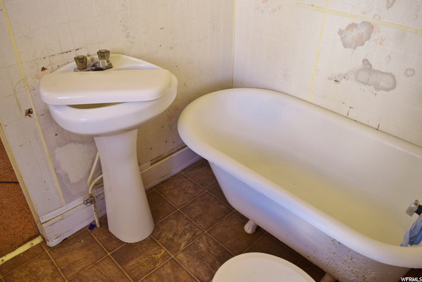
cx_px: 211
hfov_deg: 67.3
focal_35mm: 27
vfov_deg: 48.0
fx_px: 317
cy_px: 141
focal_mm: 18
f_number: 4.5
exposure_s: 1/80
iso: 400
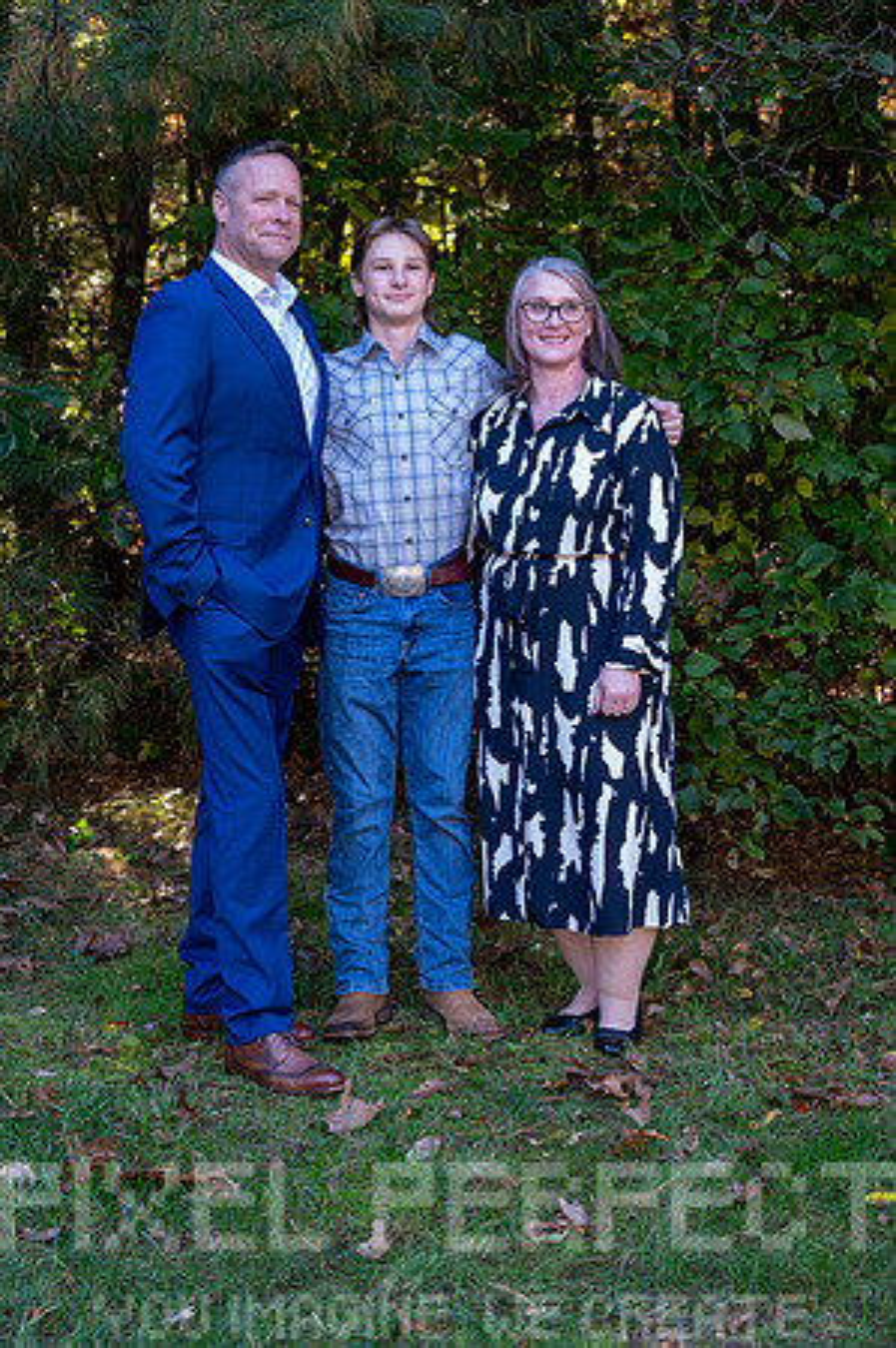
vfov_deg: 32.9
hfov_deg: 22.2
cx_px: 448
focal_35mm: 61
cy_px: 674
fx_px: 2282
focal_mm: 61
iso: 640
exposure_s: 1/60
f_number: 6
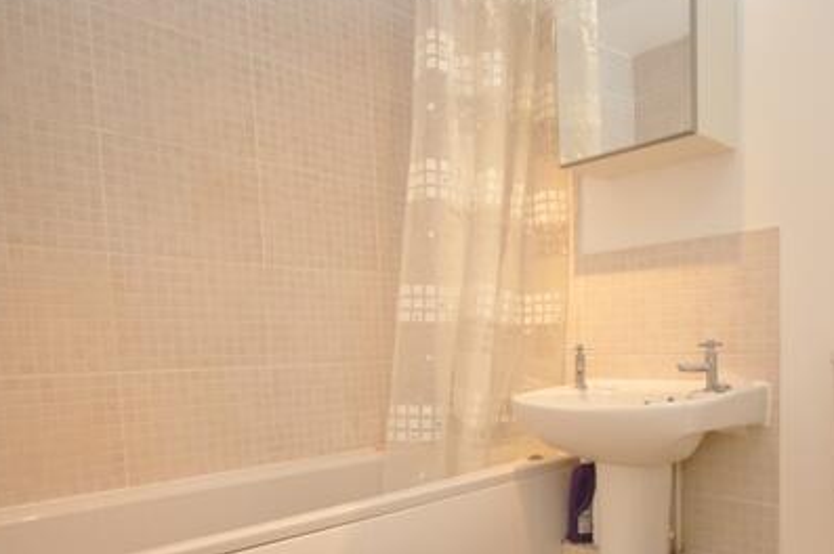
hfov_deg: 62.4
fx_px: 671
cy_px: 398
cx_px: 544
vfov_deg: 43.8
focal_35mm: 29
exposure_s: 1/60
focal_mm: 12
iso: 800
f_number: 4.5
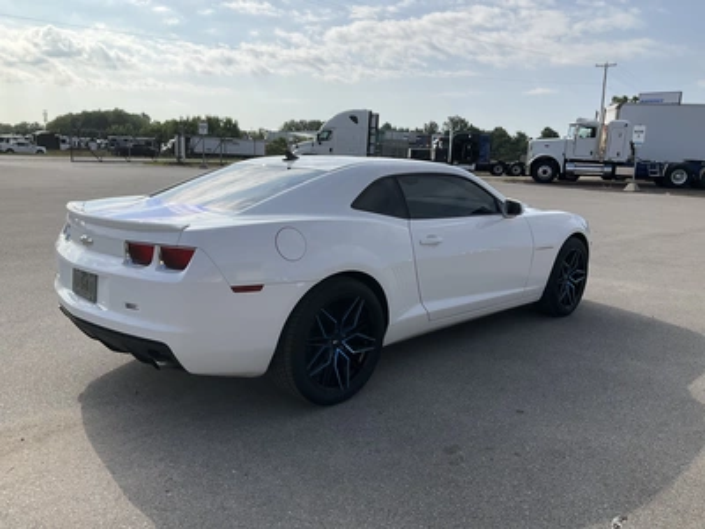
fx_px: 591
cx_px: 352
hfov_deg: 61.7
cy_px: 264
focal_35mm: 29
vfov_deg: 48.2
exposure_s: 1/3125
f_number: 1.8
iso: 25
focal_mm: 3
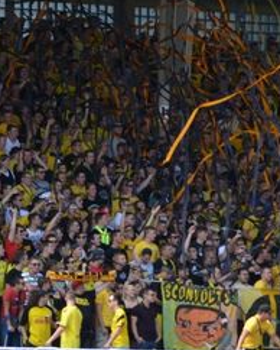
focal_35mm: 371
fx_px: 3838
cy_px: 176
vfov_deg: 5.2
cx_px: 352
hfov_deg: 4.2
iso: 400
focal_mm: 112
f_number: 5
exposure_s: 1/1250
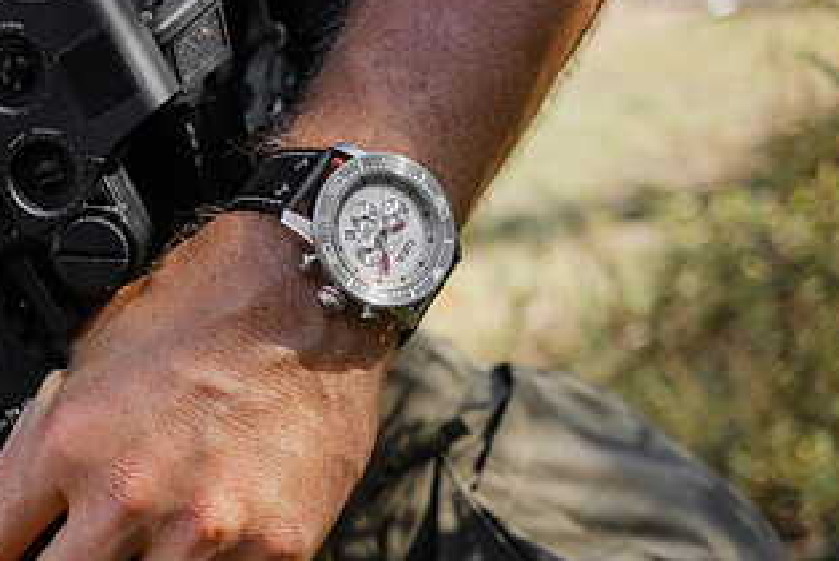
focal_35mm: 48
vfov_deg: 27.5
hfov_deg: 40.3
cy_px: 461
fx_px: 1120
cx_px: 243
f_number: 2.8
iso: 32
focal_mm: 26
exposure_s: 1/160
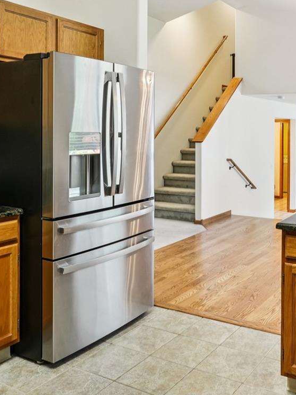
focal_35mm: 34
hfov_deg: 40.2
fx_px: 388
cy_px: 143
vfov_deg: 53.2
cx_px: 234
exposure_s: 1/20
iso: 400
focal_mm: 11
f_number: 8
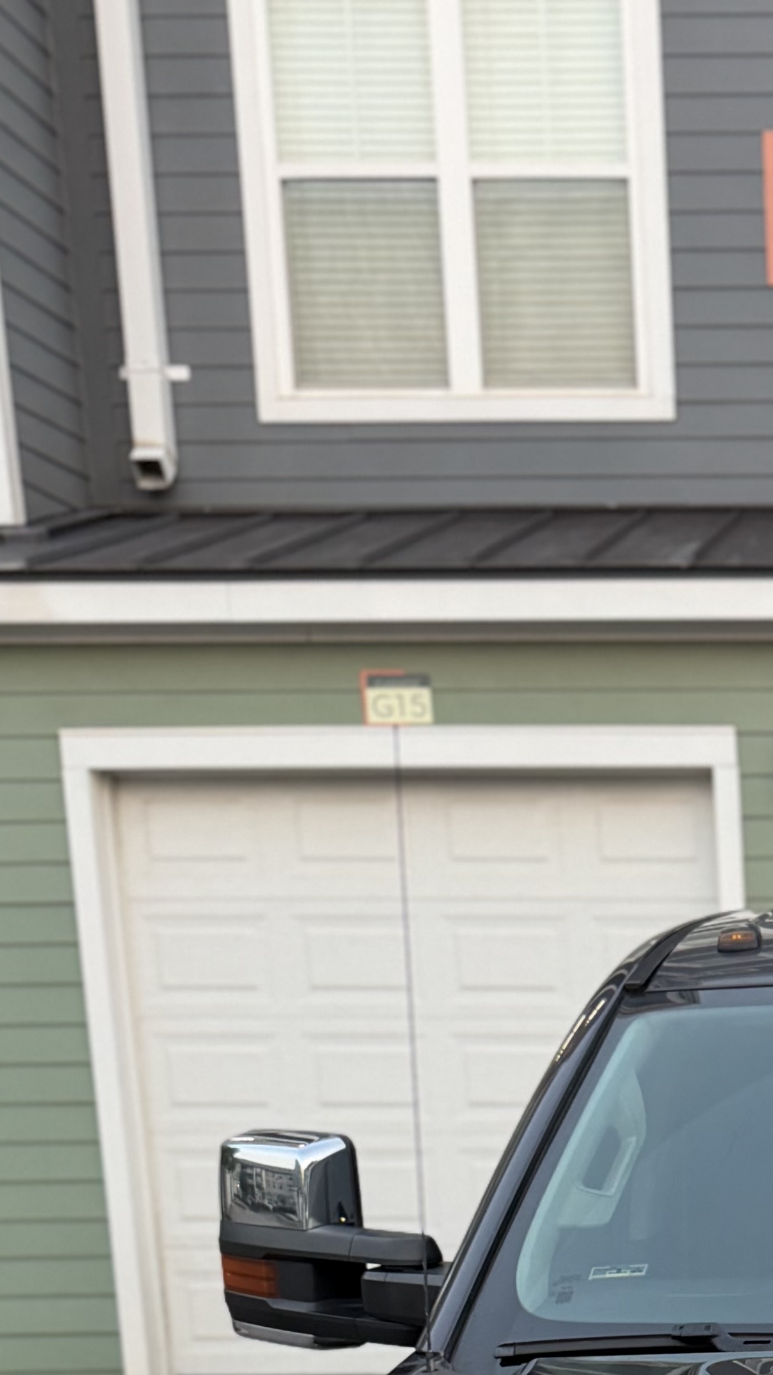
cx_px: 1094
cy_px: 1517
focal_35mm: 68
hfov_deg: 16.4
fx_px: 2478
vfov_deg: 28.2
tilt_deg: -13.5
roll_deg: +1.4
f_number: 1.78
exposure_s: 1/120
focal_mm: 6.76
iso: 160
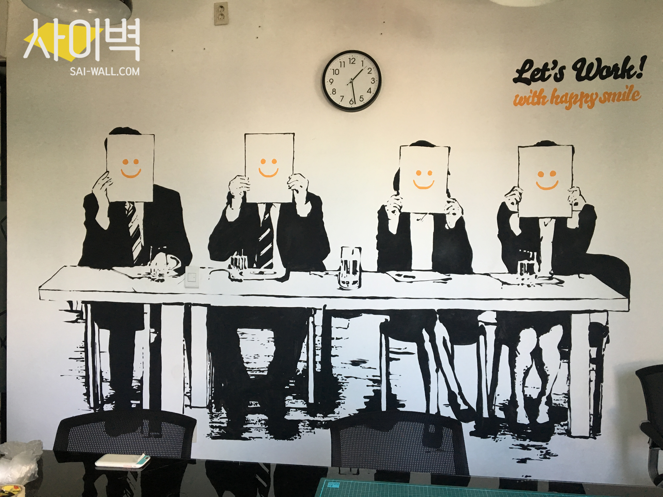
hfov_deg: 61.7
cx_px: 332
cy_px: 248
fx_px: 555
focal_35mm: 29
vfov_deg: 48.2
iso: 40
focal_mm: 4.15
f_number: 2.2
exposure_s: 1/30
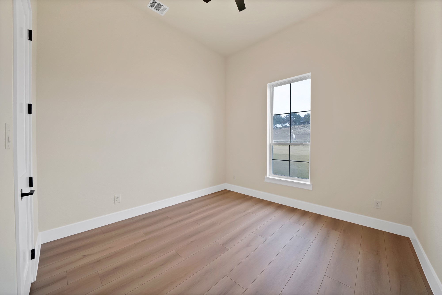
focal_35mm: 12
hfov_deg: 112.6
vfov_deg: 90.1
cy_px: 148
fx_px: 147
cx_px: 221
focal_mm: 12
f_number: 9
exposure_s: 1/13
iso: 640
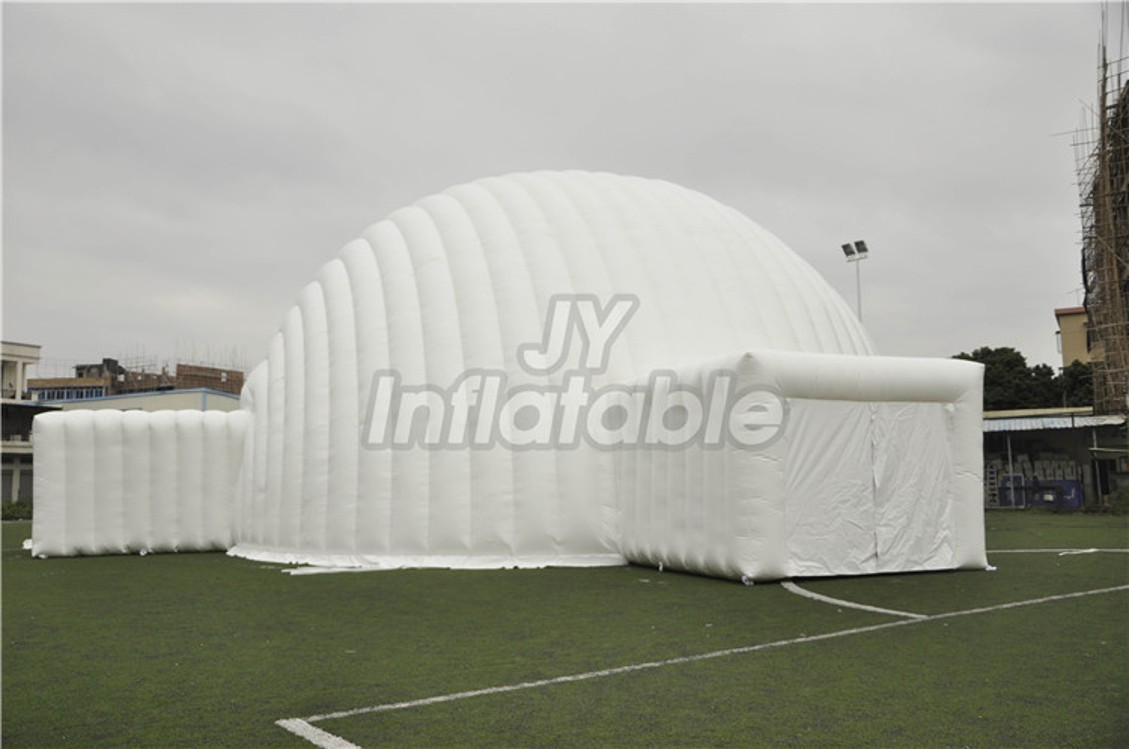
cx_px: 564
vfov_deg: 41.6
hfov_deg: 59.6
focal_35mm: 32
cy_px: 374
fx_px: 987
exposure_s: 1/4000
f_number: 3.8
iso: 320
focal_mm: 21
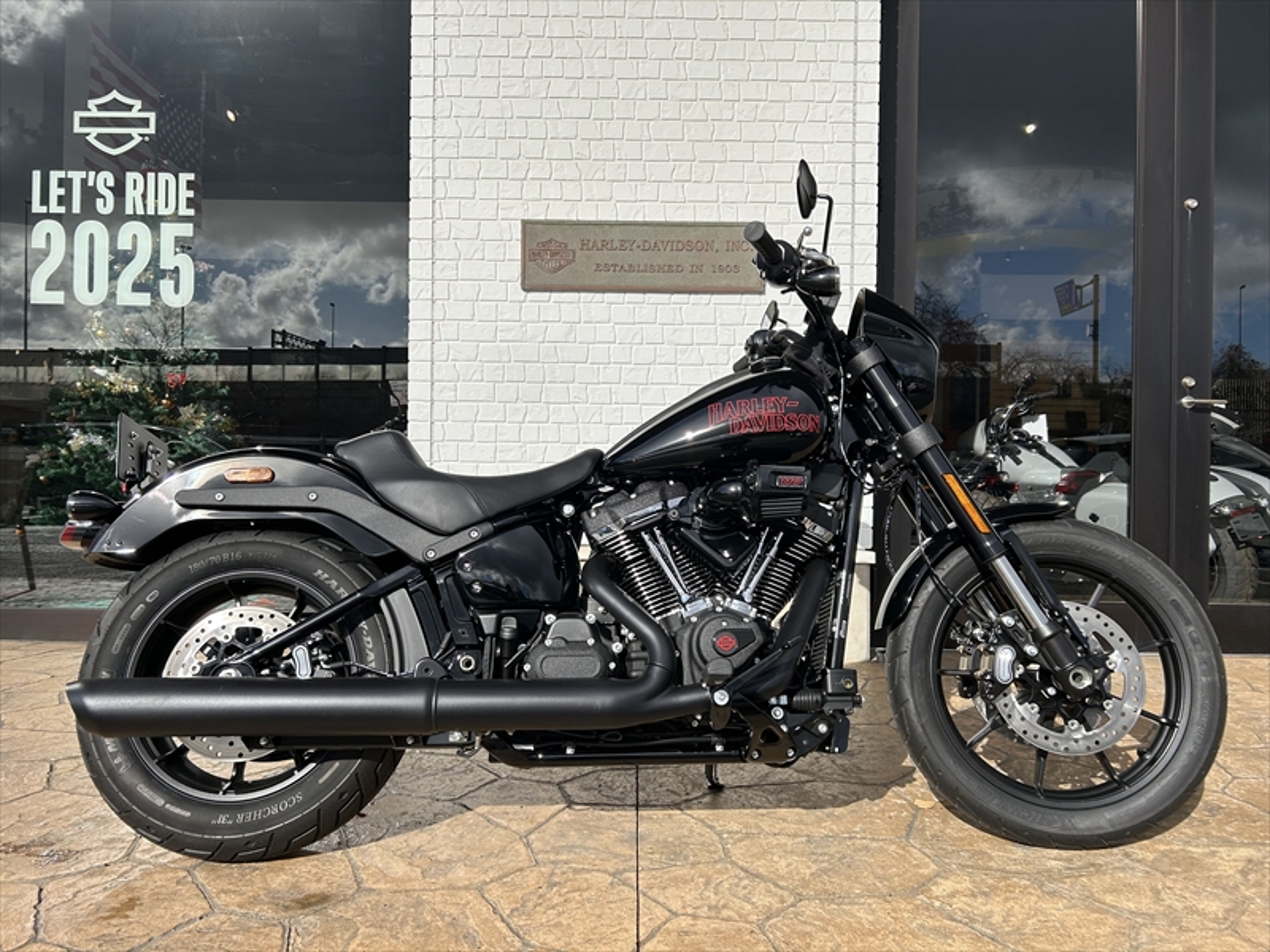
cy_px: 476
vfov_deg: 53.1
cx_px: 635
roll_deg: -0.3
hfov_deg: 67.3
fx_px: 954
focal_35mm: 26
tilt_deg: +0.2
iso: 50
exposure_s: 1/5319
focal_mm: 5.7
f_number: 1.5
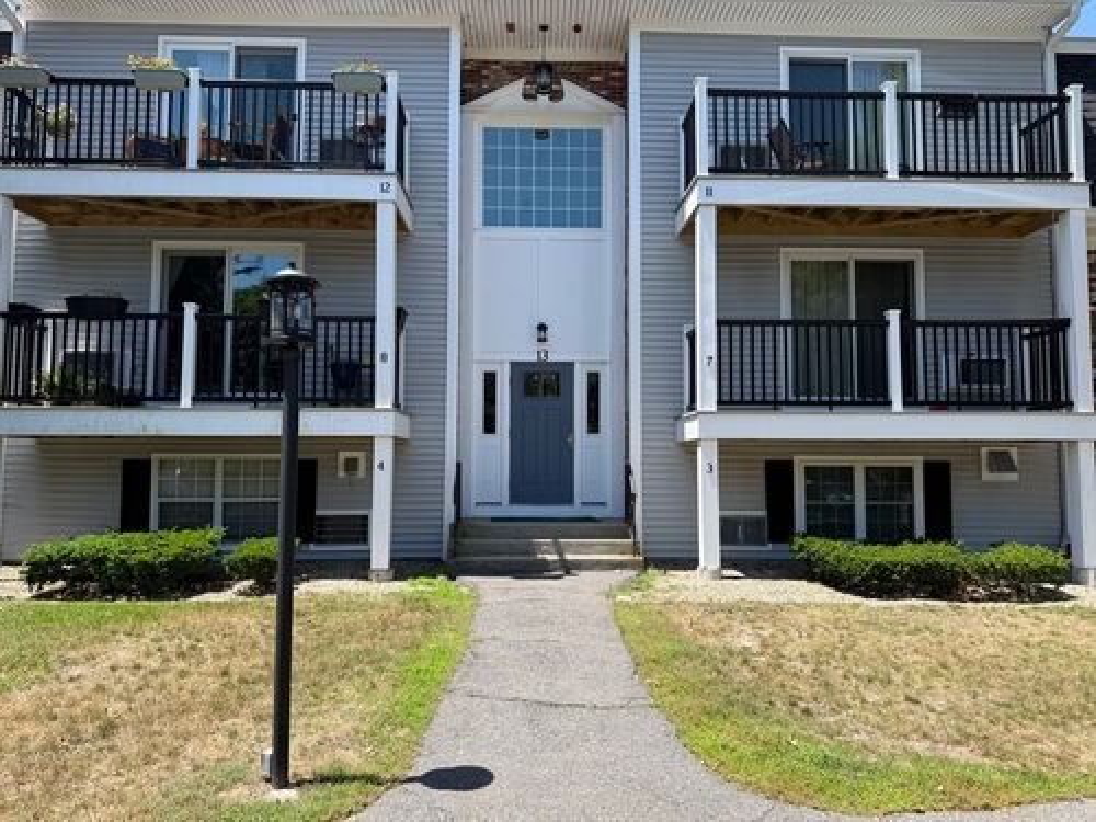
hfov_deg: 71.6
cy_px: 411
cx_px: 548
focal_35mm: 24
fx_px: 760
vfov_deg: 56.8
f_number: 1.78
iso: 80
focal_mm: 6.76
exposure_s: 1/2000
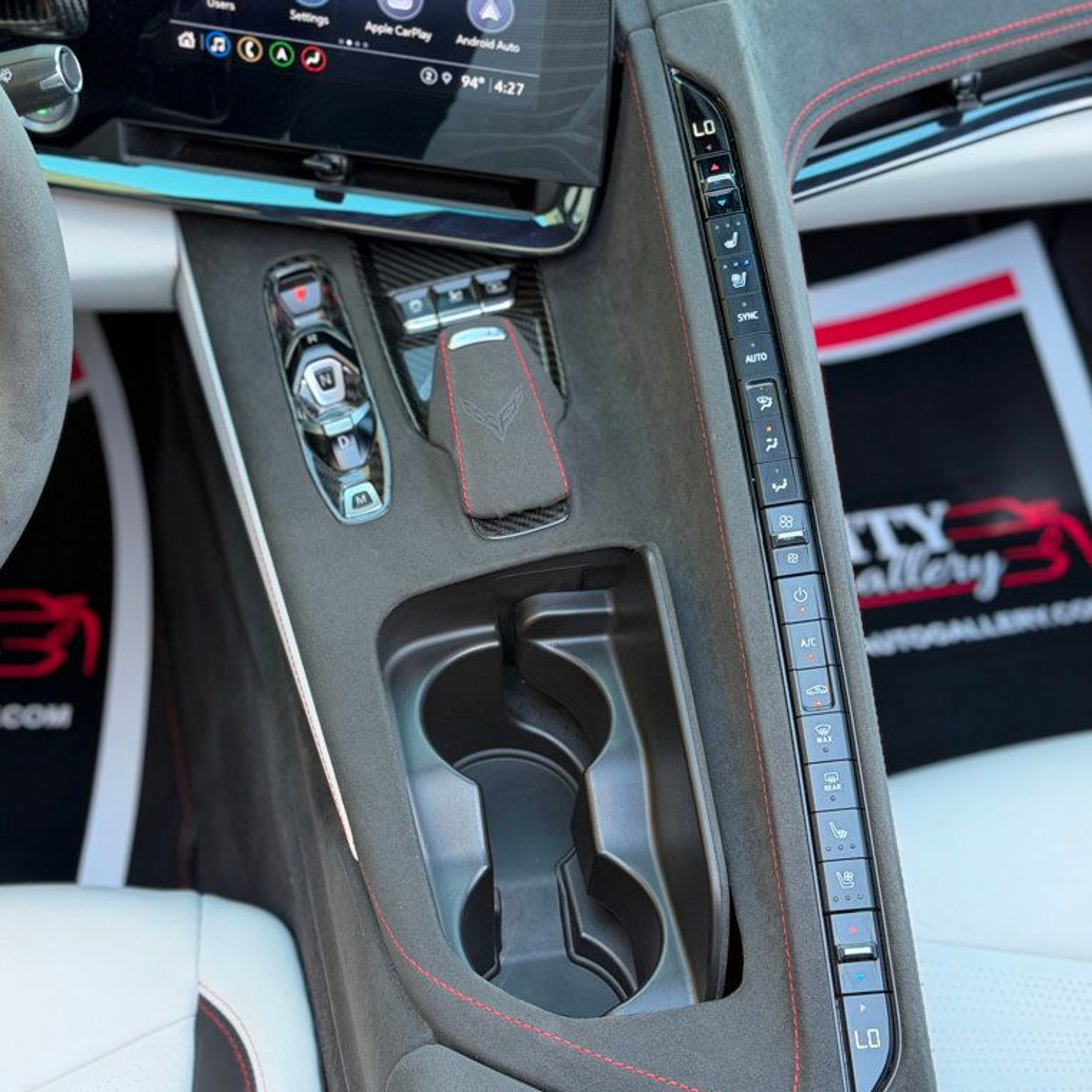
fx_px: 2034
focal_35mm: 57
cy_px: 547
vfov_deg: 30.0
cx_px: 480
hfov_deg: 30.0
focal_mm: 6.76
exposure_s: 1/101
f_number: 1.78
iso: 125
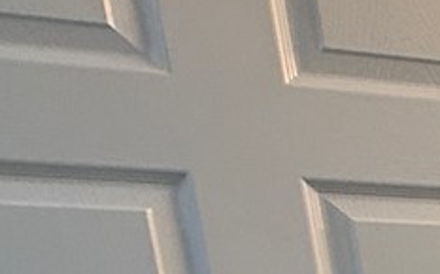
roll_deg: +1.9
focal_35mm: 102
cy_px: 656
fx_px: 1222
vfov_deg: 10.9
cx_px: 1192
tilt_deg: -11.5
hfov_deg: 12.7
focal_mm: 2.22
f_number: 2.2
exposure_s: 1/120
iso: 80
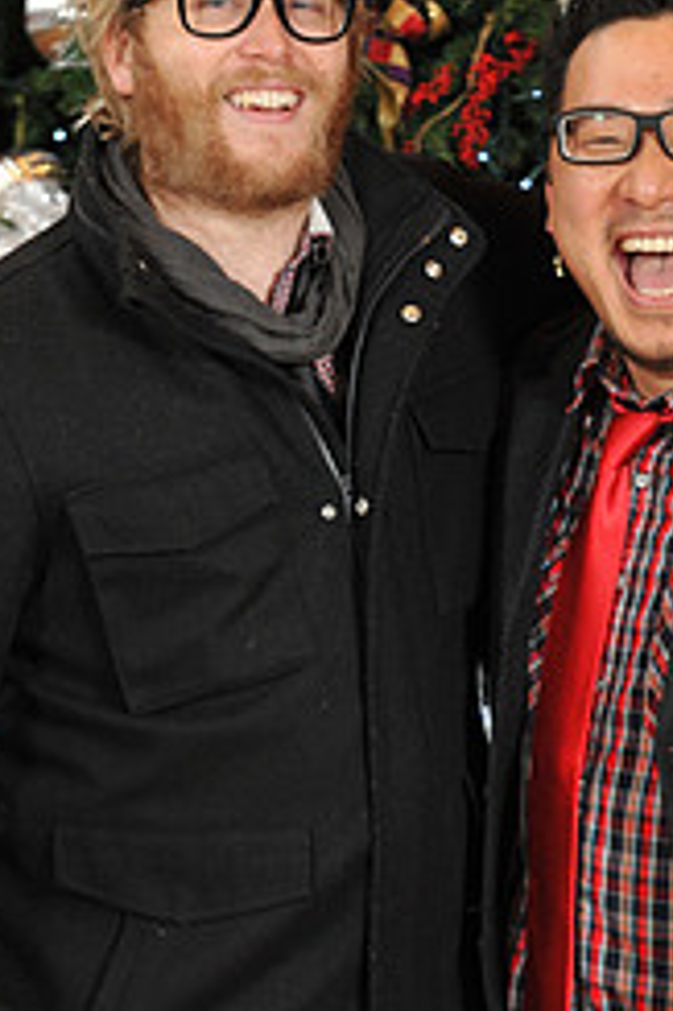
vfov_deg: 14.0
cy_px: 557
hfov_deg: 9.3
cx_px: 471
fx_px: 4128
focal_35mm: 147
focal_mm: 62
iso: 1600
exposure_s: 1/100
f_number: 6.3
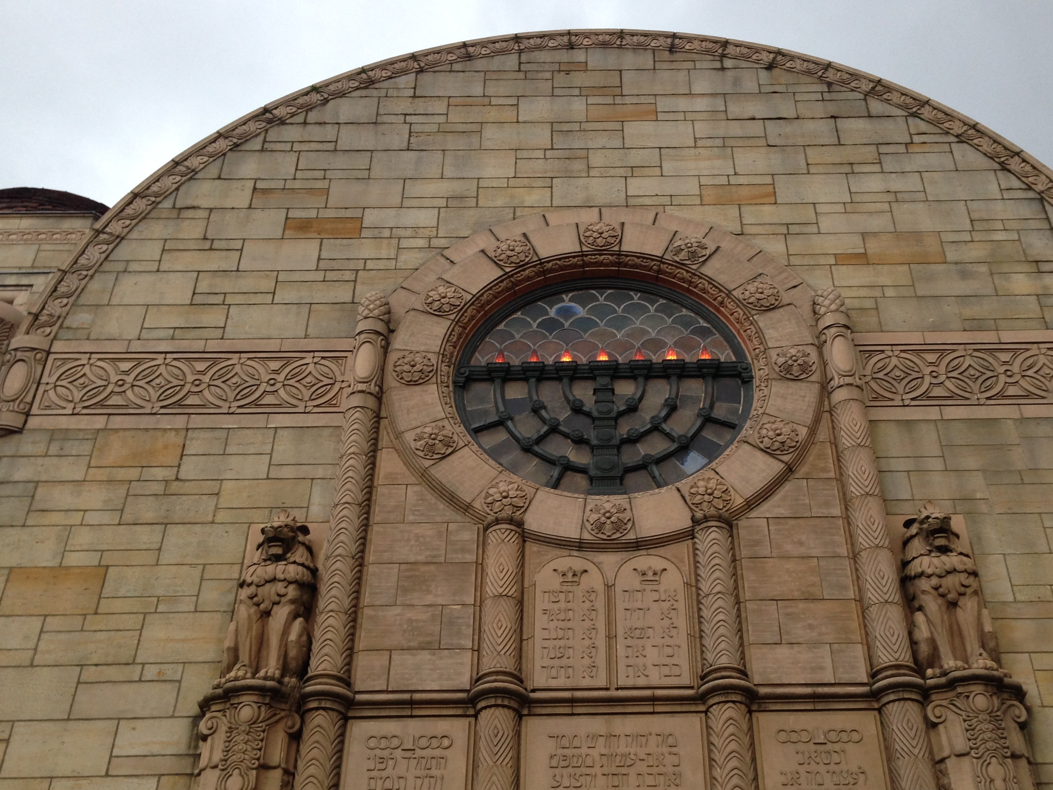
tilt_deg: +37.7
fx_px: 1338
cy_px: 490
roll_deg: -0.5
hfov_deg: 42.9
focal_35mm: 44
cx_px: 592
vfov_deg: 32.7
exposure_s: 1/40
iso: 64
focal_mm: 4.12
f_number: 2.4
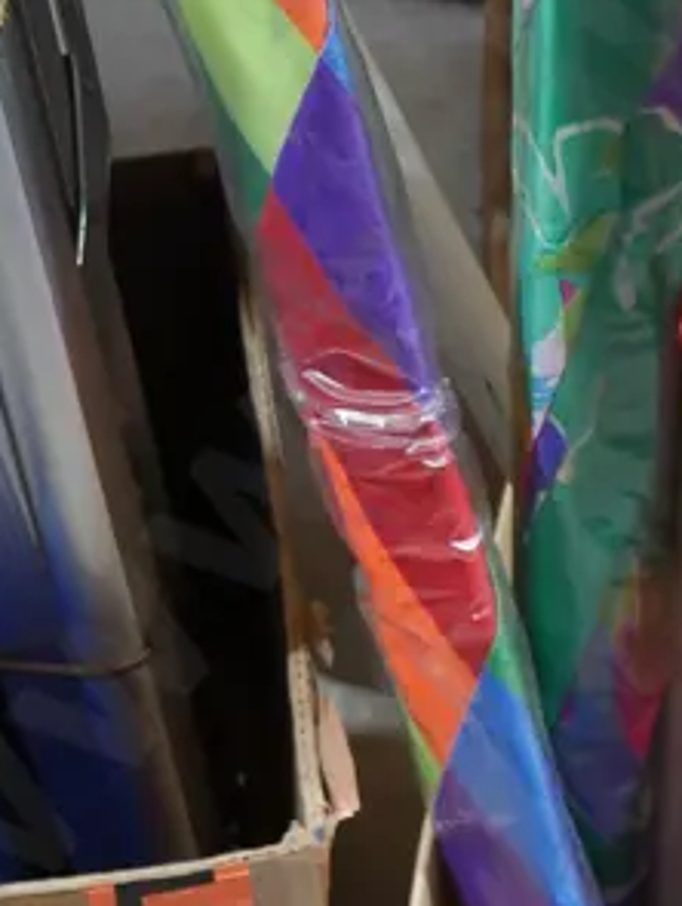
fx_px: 2910
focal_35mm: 111
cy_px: -322
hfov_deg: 13.0
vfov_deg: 16.6
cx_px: 865
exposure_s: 1/60
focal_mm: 16
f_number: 3.6
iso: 640
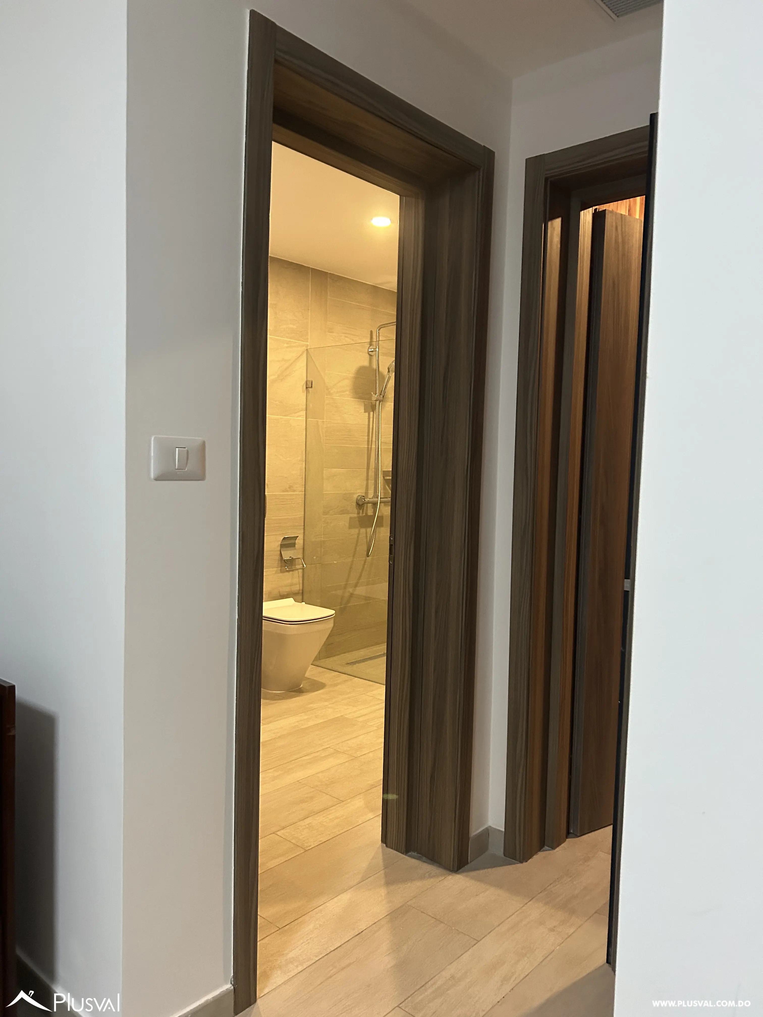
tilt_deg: -3.2
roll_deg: -1.2
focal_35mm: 26
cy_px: 508
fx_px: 764
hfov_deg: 53.1
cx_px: 382
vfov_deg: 67.3
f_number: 1.5
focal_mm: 5.7
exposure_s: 1/60
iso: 400
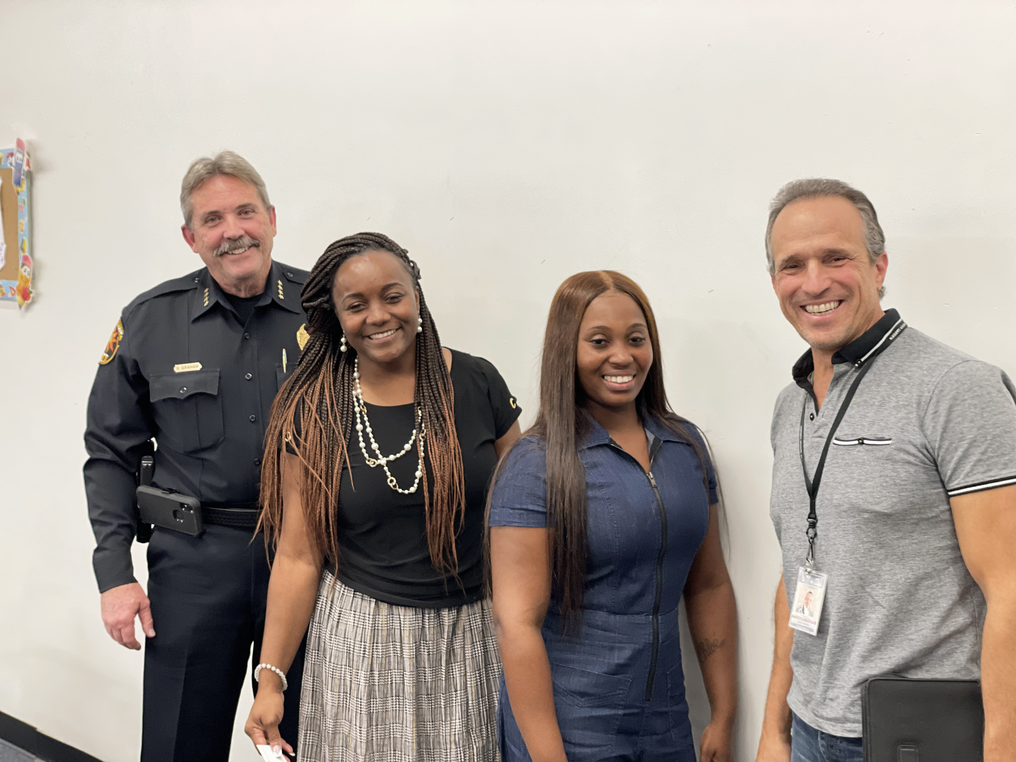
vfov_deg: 28.0
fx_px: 1526
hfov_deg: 36.8
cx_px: 508
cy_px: 381
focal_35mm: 52
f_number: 2
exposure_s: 1/40
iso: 125
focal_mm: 6
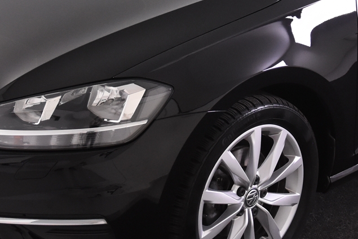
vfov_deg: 11.5
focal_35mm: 118
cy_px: 21
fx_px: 1173
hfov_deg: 17.3
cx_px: 226
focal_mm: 26
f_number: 4.5
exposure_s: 1/80
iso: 1600
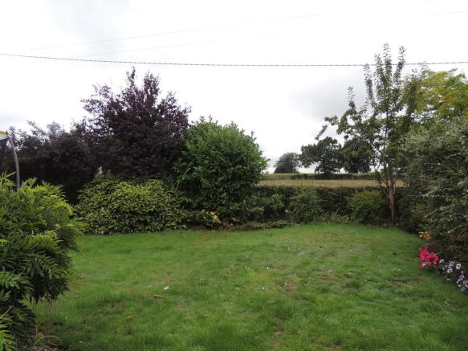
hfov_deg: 71.6
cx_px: 234
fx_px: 324
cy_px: 176
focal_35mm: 24
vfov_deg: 56.8
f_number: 3
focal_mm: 4.3
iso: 100
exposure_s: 1/400
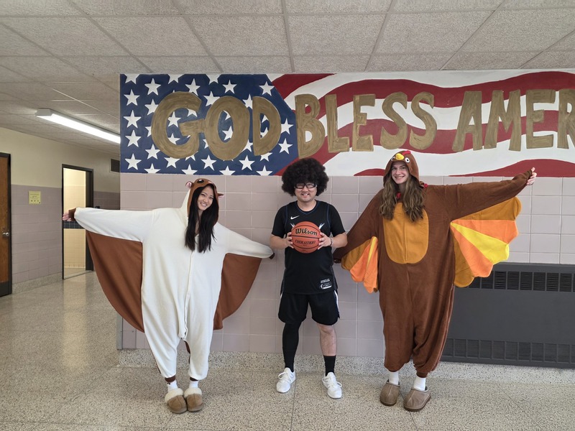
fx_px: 382
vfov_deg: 58.9
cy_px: 216
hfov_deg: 73.9
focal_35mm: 23
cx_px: 288
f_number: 1.7
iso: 400
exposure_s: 1/120
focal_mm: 6.25
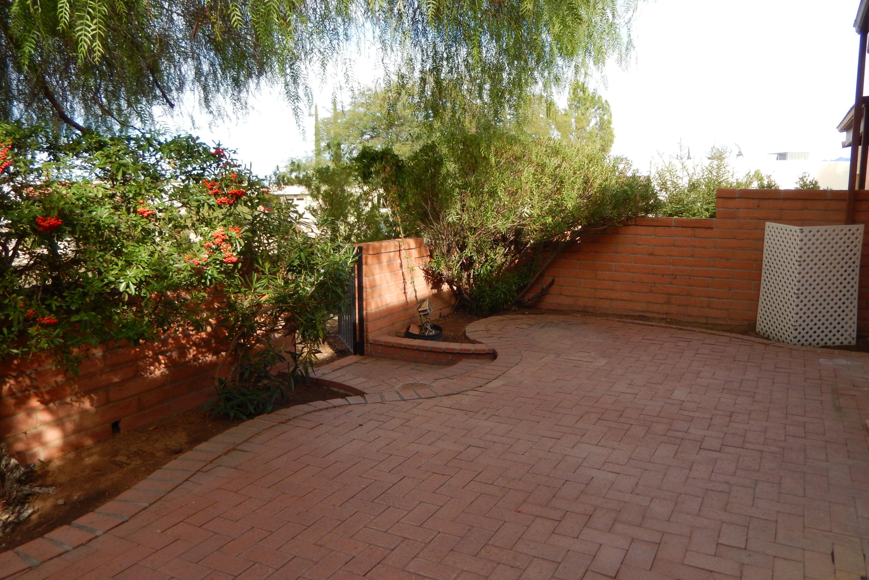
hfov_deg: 67.4
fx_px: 652
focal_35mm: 27
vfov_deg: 47.9
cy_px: 298
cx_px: 448
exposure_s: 1/400
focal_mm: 4.5
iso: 125
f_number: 3.4
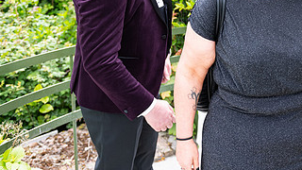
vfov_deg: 21.3
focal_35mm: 55
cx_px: 250
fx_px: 440
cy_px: 13
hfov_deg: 36.3
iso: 250
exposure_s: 1/800
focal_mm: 29
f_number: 3.5
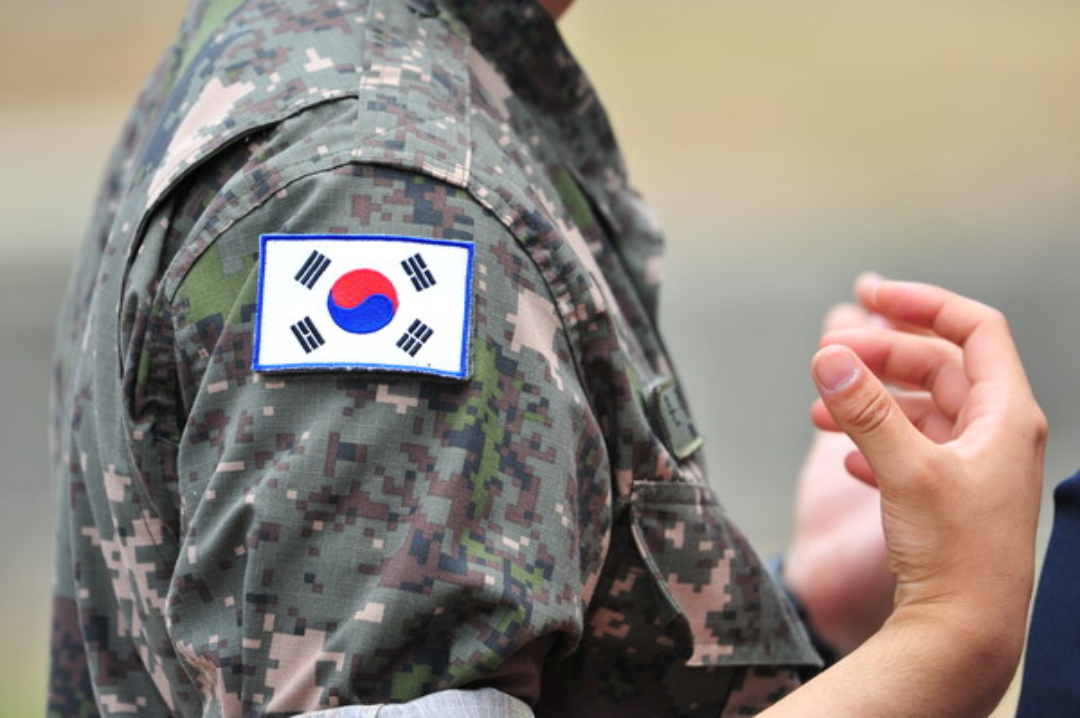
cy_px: 359
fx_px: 14987
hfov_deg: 4.1
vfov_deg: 2.7
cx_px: 540
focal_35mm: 500
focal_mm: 500
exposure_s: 1/500
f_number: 5.6
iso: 400
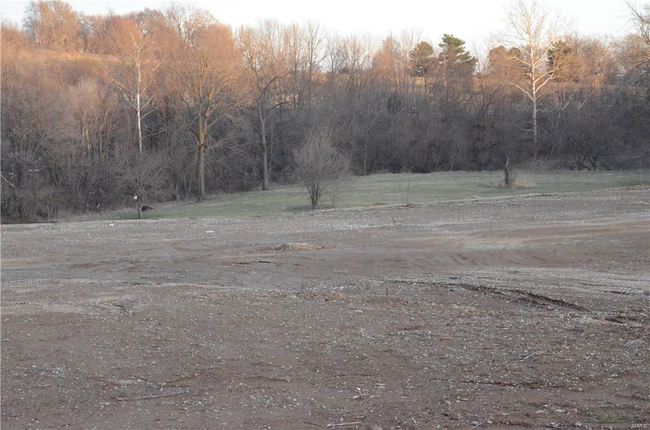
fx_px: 1405
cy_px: 215
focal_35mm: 78
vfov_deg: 17.4
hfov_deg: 26.0
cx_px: 325
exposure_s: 1/800
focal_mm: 52
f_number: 14
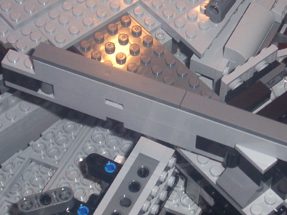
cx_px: 147
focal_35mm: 94
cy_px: 123
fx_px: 780
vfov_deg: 15.7
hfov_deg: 20.9
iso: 140
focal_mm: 9.98
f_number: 3.54
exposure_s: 1/46.6
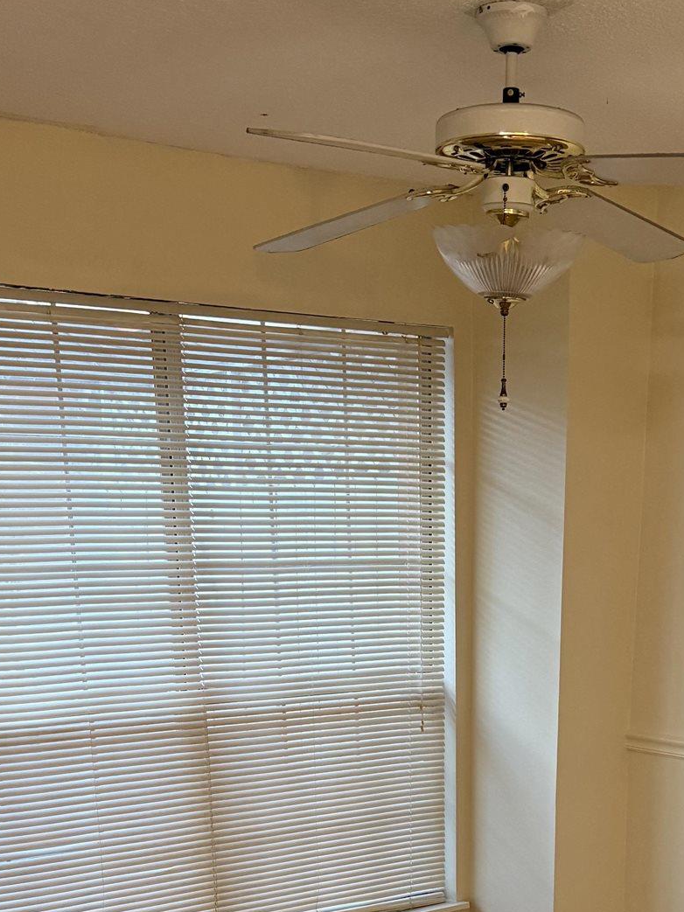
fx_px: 1397
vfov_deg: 32.6
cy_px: 957
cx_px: 463
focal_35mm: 53
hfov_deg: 27.3
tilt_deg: -16.4
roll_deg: +0.1
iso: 400
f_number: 1.78
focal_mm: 6.76
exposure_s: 1/60
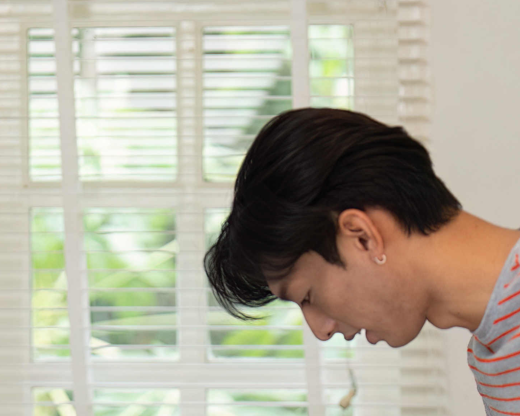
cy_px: 605
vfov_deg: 6.7
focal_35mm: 228
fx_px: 3509
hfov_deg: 8.5
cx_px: 316
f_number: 1.6
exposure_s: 1/640
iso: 200
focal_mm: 50
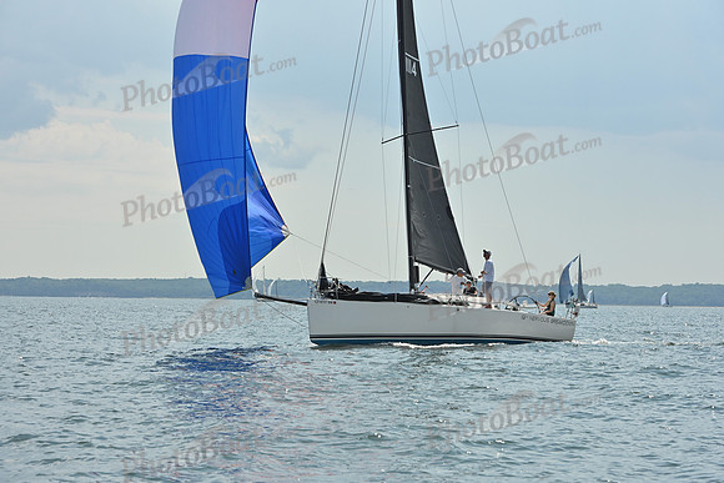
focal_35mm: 120
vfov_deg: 11.4
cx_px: 362
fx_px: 2414
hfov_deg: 17.1
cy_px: 242
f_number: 10
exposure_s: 1/1250
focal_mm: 120
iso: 320
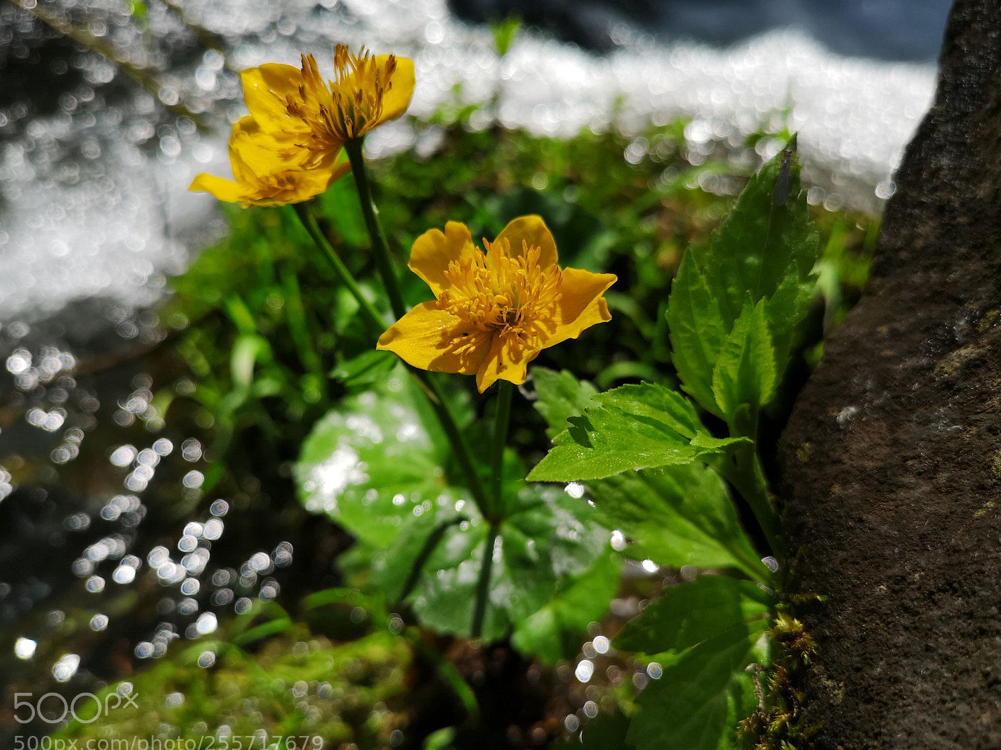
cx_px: 509
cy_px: 393
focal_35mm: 29
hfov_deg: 61.7
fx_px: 838
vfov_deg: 48.2
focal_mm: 3.95
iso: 50
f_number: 1.8
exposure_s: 1/1502
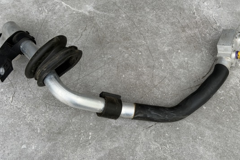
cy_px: 55
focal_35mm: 60
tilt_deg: -61.6
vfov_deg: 22.6
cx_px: 122
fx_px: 400
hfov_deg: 33.4
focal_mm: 6.76
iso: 64
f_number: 1.78
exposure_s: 1/611
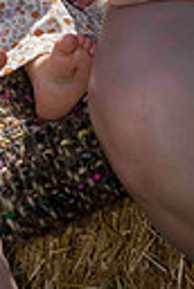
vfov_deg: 6.8
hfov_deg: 4.6
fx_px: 2396
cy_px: -205
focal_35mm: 298
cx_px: -124
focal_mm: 85
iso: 400
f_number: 5.6
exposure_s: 1/1250
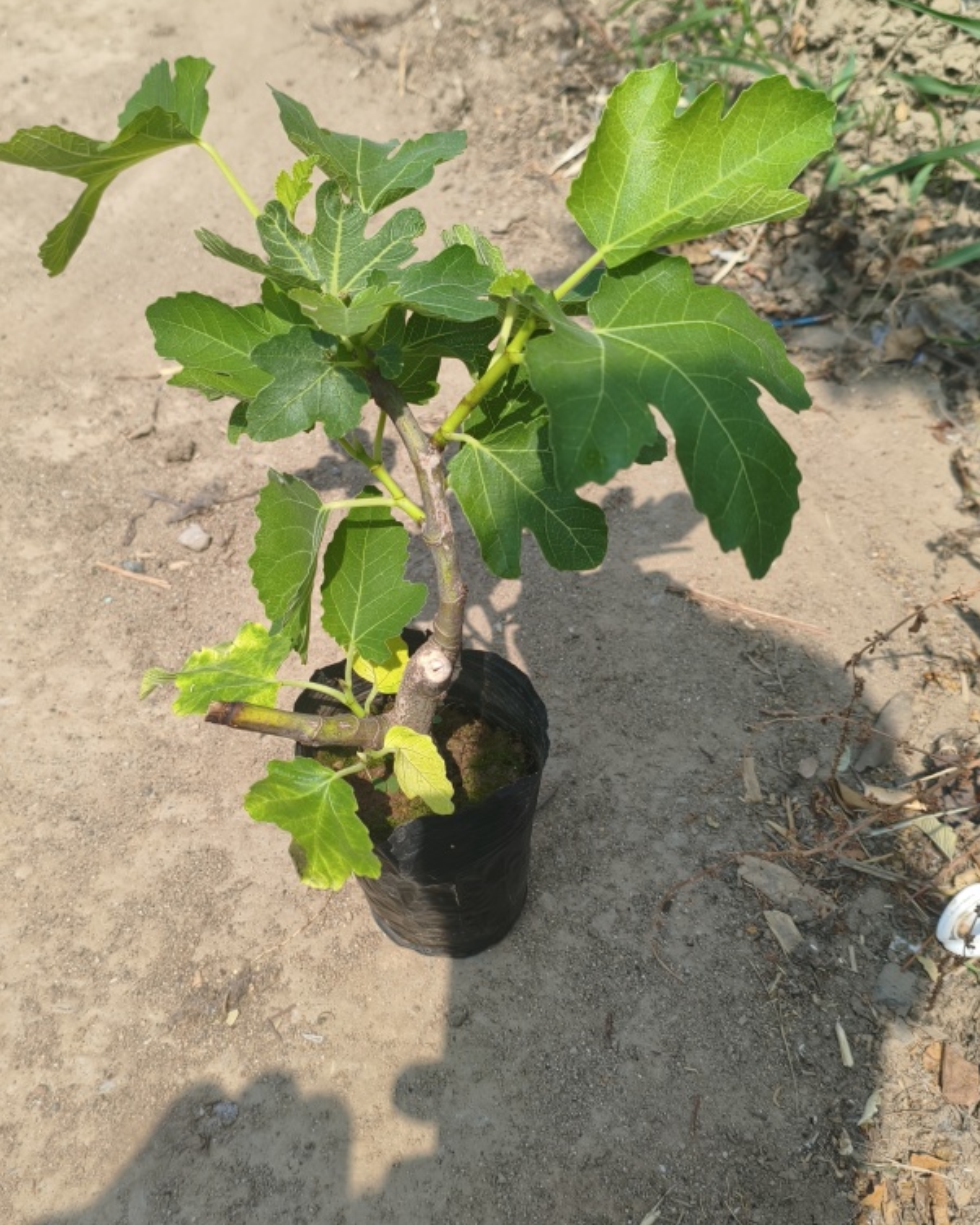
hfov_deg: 41.1
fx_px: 1305
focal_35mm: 36
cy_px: 630
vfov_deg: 50.3
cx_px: 443
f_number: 1.5
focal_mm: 4.94
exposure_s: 1/1764
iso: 80
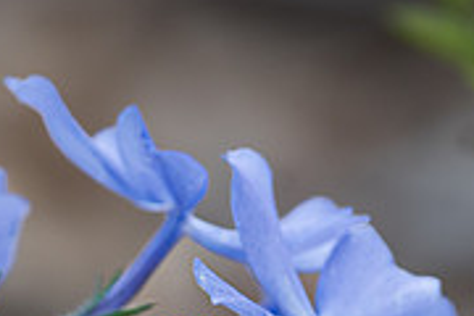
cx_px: -30
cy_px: 561
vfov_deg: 1.2
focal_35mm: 1127
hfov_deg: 1.8
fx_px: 14838
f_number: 8
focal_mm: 200
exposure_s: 1/80
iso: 200
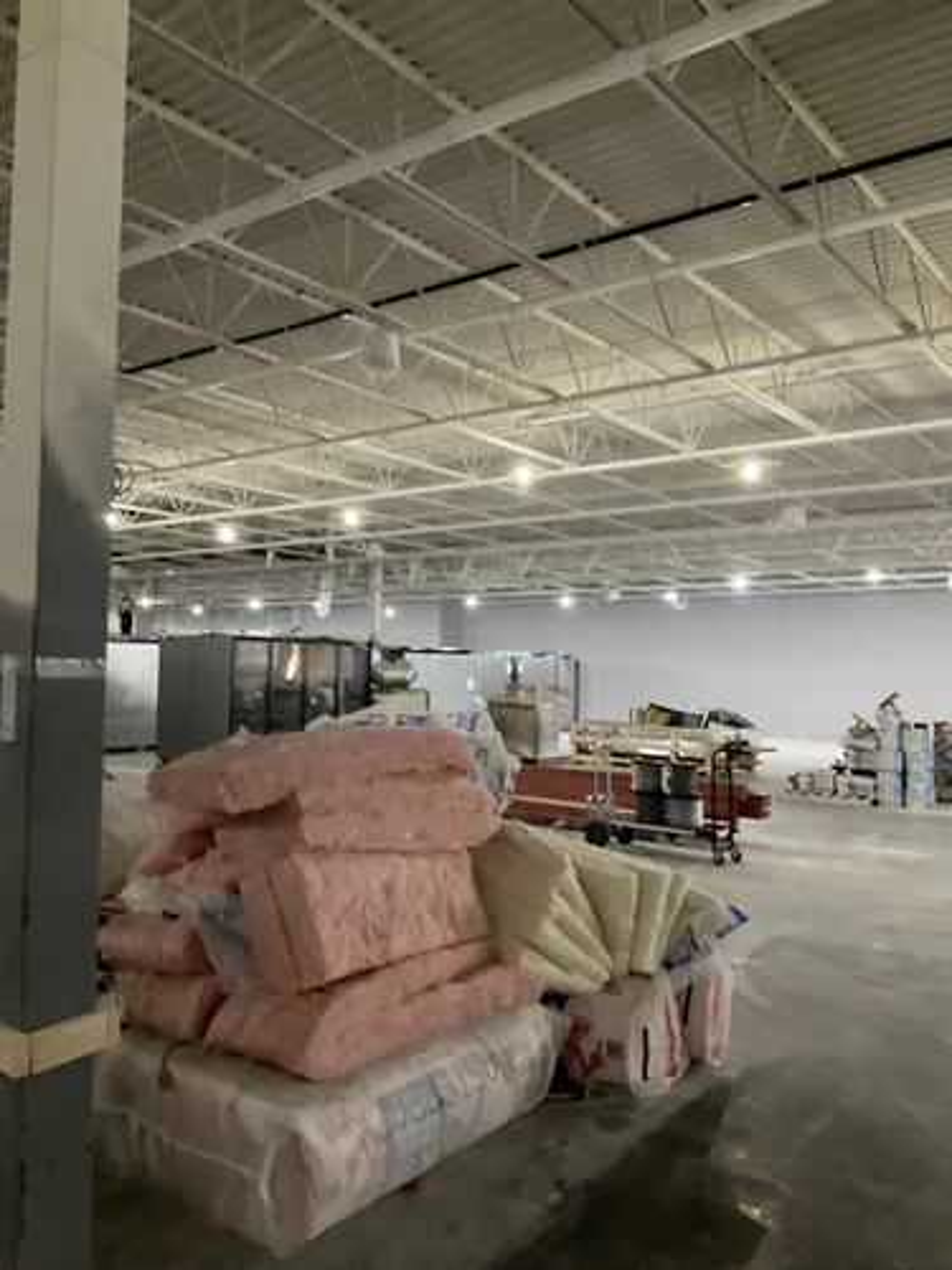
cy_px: 635
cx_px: 476
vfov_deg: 61.7
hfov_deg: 48.2
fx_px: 1063
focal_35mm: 29
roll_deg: +0.4
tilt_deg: +3.7
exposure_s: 1/30
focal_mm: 3
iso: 500
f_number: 1.8
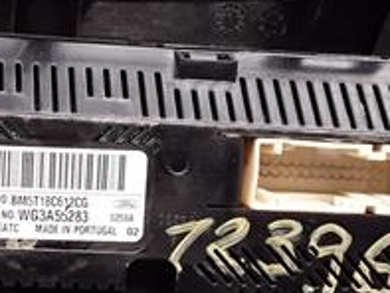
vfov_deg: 16.1
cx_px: 67
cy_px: 242
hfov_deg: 21.2
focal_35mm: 91
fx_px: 1026
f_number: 1.9
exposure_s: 1/50
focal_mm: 2.91
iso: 80
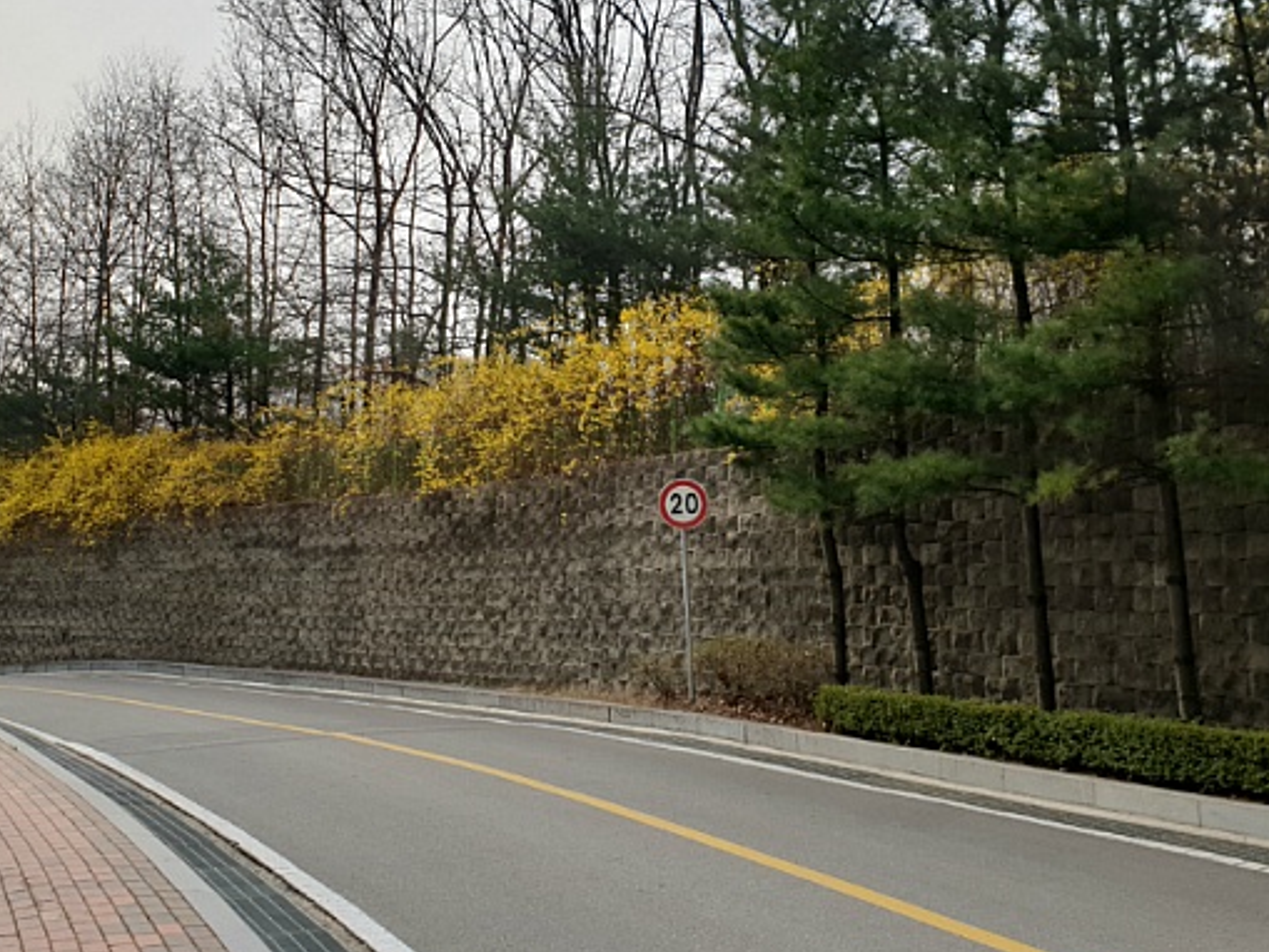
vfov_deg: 36.7
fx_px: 1430
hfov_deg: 47.8
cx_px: 566
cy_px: 383
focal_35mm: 39
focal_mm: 4.3
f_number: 2.4
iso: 50
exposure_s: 1/1259
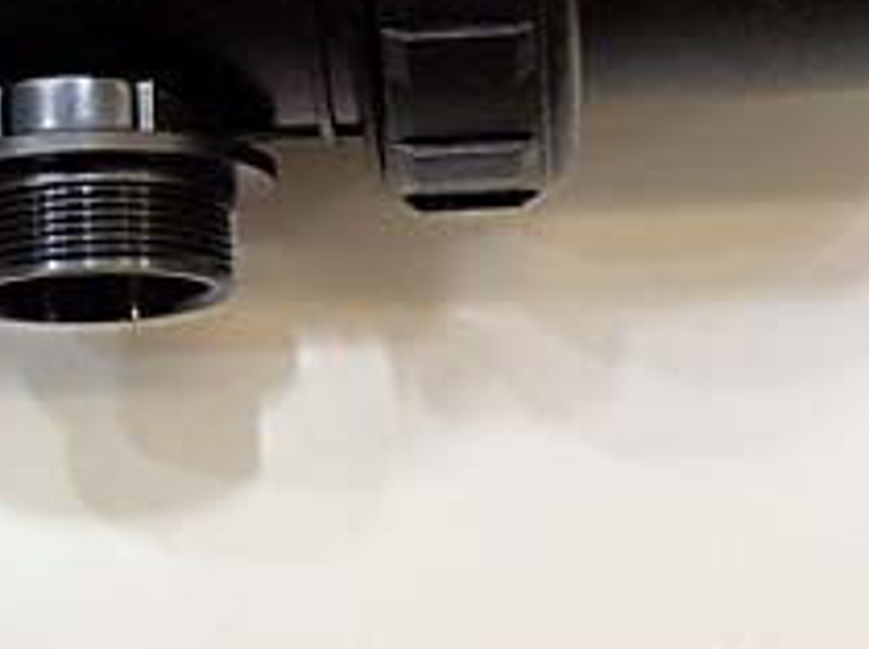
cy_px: -161
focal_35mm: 122
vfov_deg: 11.8
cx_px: 348
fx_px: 3059
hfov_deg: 16.2
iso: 400
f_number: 4.7
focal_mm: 7.28
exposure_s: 1/40
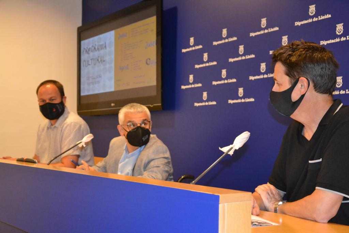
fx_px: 436
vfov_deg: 29.9
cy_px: 116
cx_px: 174
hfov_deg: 43.6
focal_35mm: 45
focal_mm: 30
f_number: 4.2
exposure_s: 1/60
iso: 3200
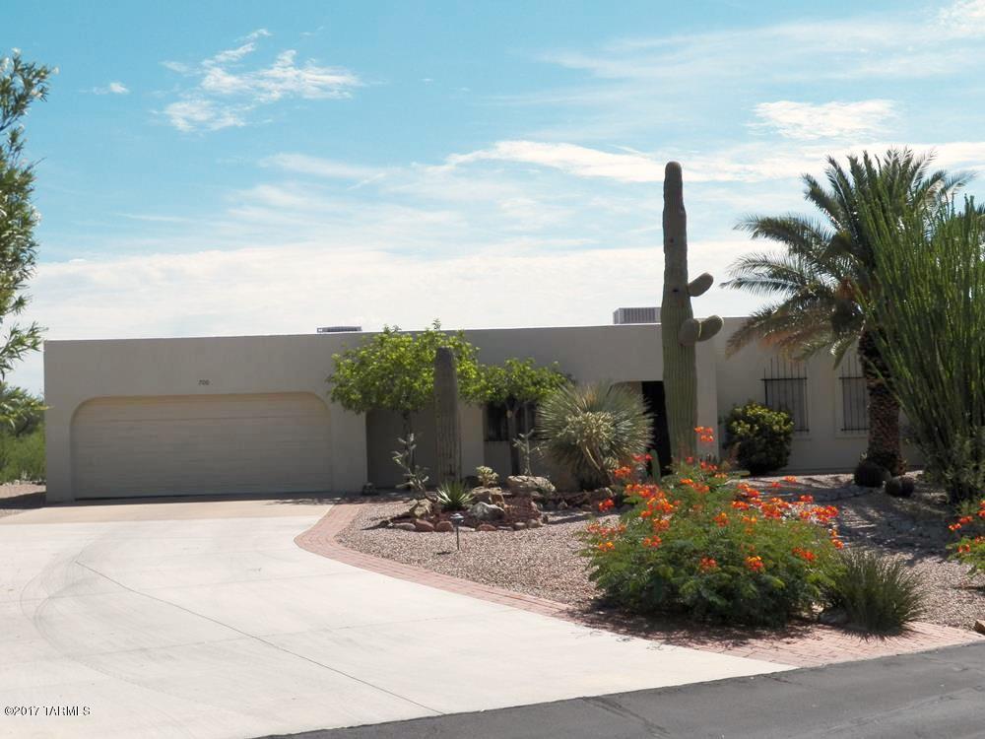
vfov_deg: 32.9
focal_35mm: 44
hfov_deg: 42.9
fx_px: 1252
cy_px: 370
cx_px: 492
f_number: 5
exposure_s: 1/1250
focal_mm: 7.9
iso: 125
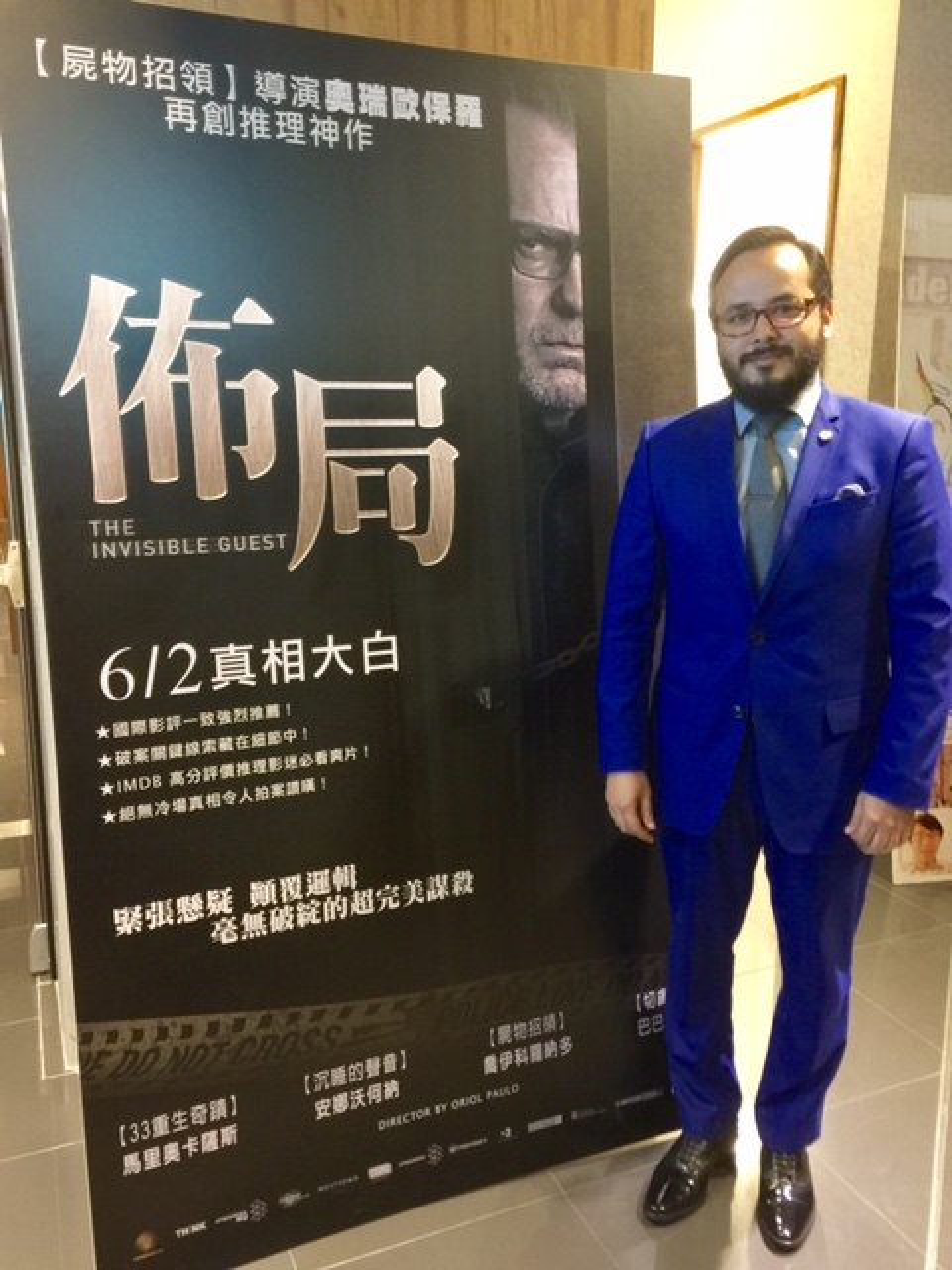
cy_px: 635
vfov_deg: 61.7
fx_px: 1063
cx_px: 476
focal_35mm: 29
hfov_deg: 48.2
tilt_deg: -11.4
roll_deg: -0.1
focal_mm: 4.15
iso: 80
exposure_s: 1/4
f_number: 2.2
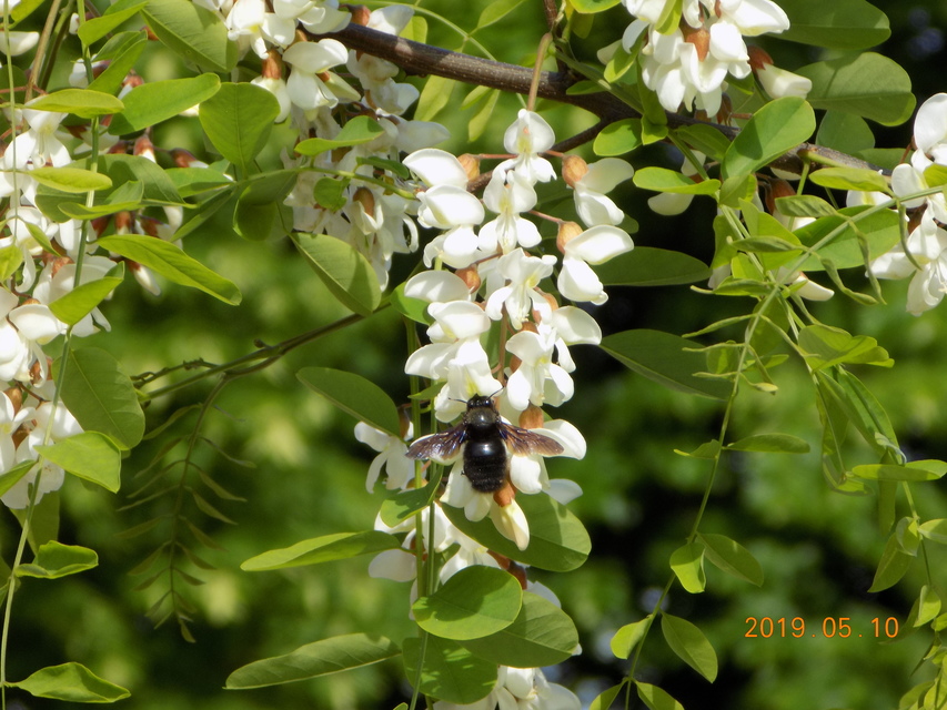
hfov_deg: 9.1
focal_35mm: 217
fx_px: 5937
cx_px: 474
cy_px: 355
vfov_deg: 6.8
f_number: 5.5
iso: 80
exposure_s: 1/200
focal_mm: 38.6
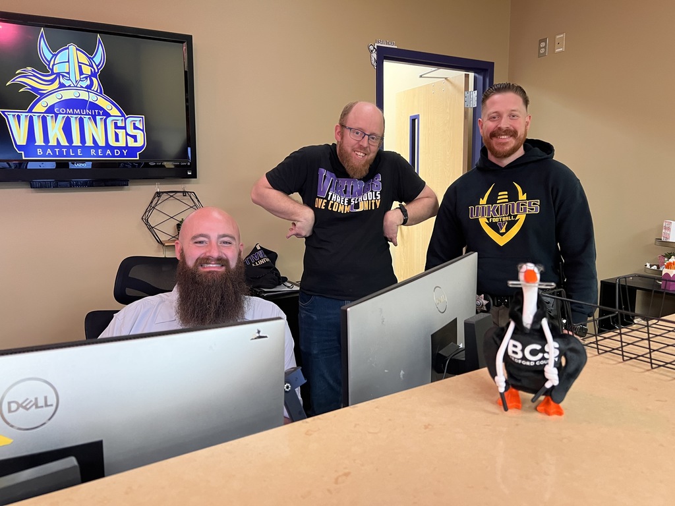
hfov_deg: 67.3
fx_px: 507
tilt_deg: -7.5
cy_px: 253
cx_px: 338
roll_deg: +1.1
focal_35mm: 26
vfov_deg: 53.1
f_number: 1.5
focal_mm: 5.7
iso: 320
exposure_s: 1/60
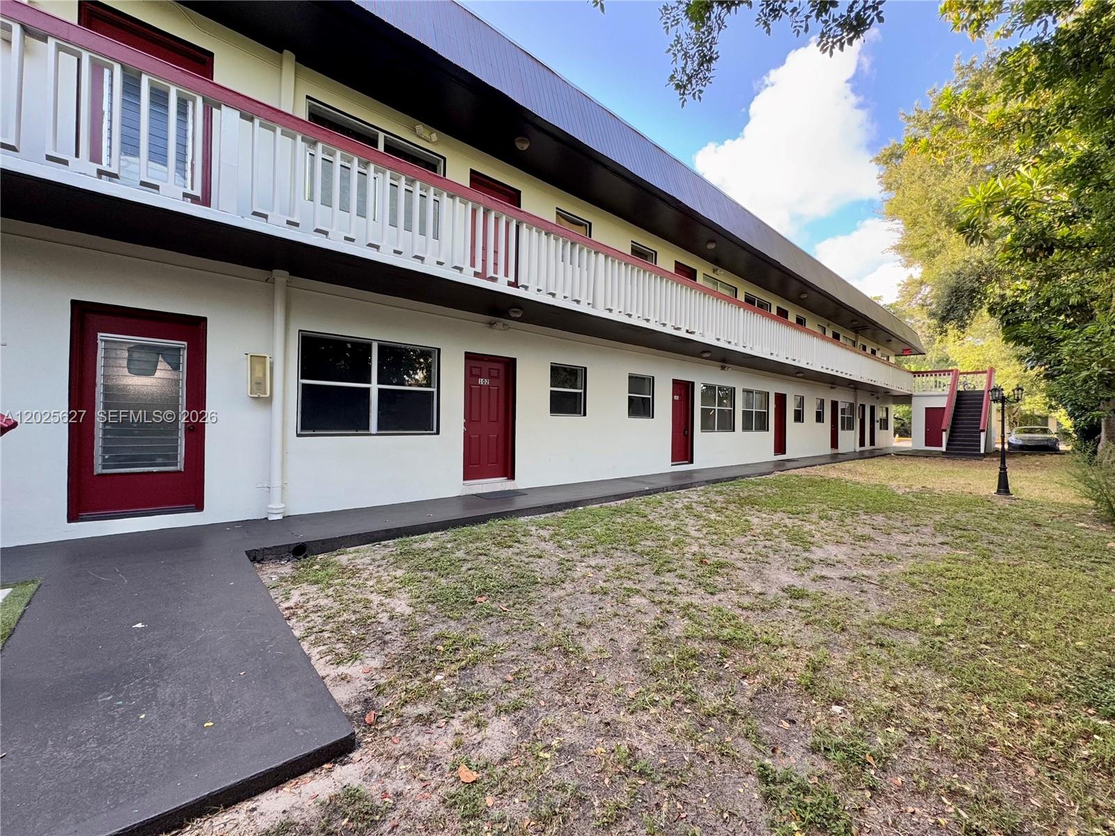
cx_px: 558
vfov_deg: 85.7
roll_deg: -0.8
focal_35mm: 14
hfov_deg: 102.1
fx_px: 451
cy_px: 418
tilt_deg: -1.2
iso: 80
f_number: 2.2
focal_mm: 2.22
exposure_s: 1/99
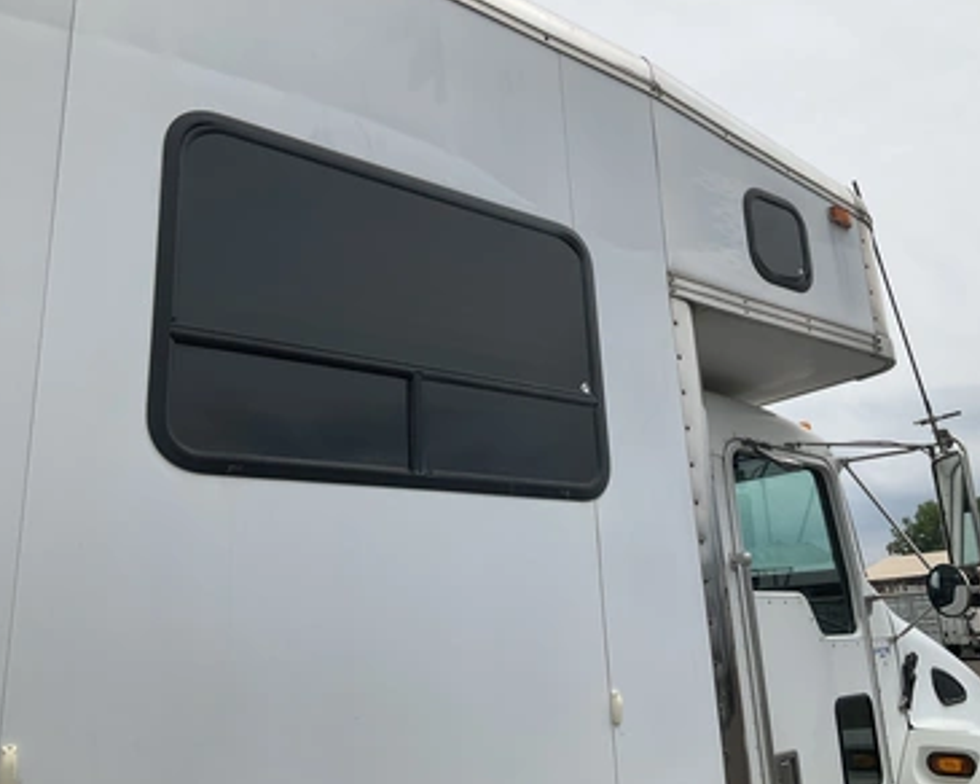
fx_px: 899
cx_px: 516
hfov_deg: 57.1
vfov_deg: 47.1
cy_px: 387
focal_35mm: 31
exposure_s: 1/2320
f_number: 1.8
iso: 25
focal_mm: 3
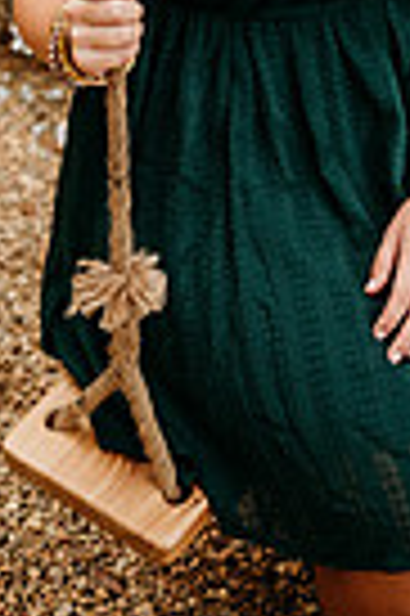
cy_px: -225
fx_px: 1353
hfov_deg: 17.2
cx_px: 234
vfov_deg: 22.5
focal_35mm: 79
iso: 400
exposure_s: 1/320
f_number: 2.2
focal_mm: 24
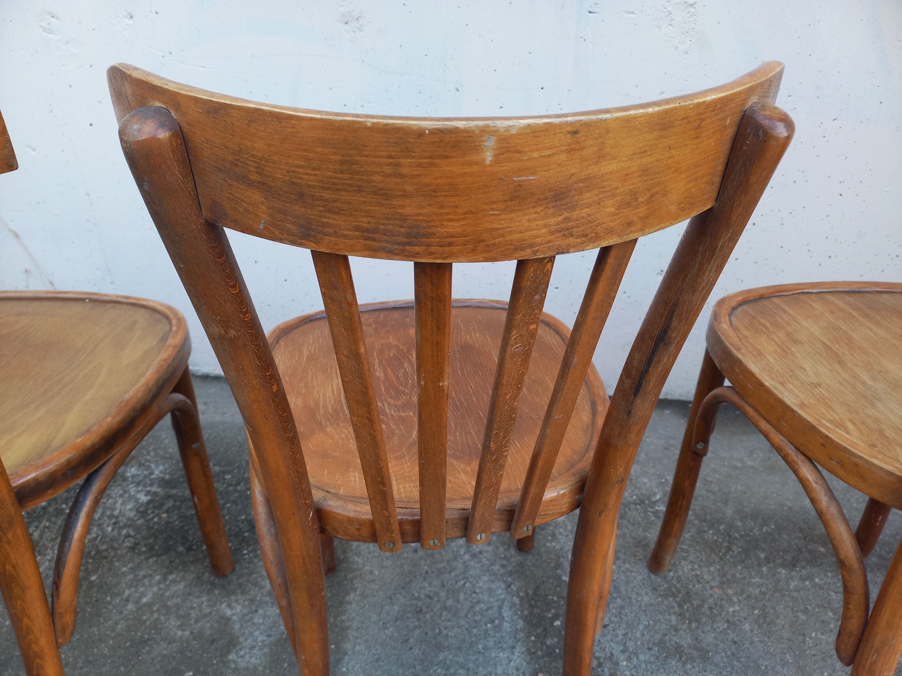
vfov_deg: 54.9
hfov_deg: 69.4
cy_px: 338
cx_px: 451
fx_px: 651
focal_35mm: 25
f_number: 1.8
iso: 64
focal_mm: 4.65
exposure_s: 1/50
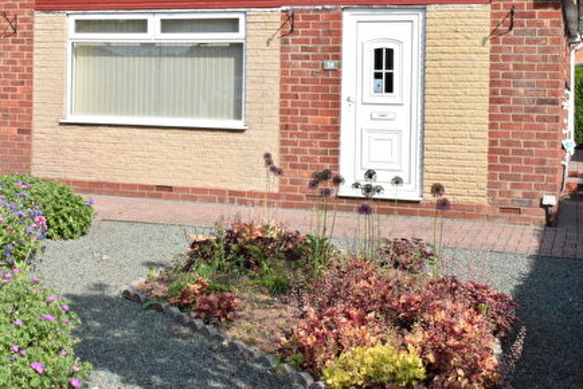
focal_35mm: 58
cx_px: 191
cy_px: 89
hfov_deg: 34.1
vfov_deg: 23.1
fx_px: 940
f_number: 22
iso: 800
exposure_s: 1/250
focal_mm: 24
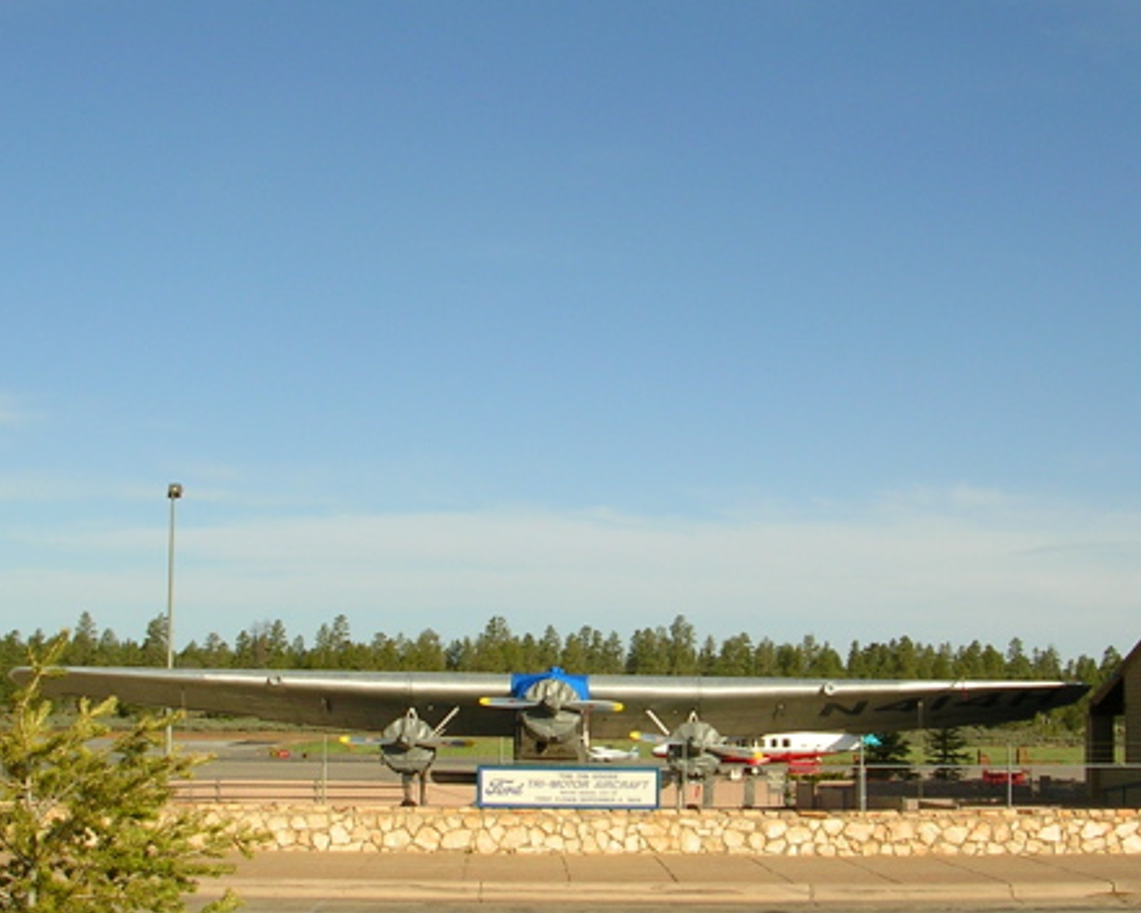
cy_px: 521
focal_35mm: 54
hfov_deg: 34.7
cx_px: 625
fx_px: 1824
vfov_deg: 28.1
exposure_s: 1/313
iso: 50
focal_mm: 5.8
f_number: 5.6
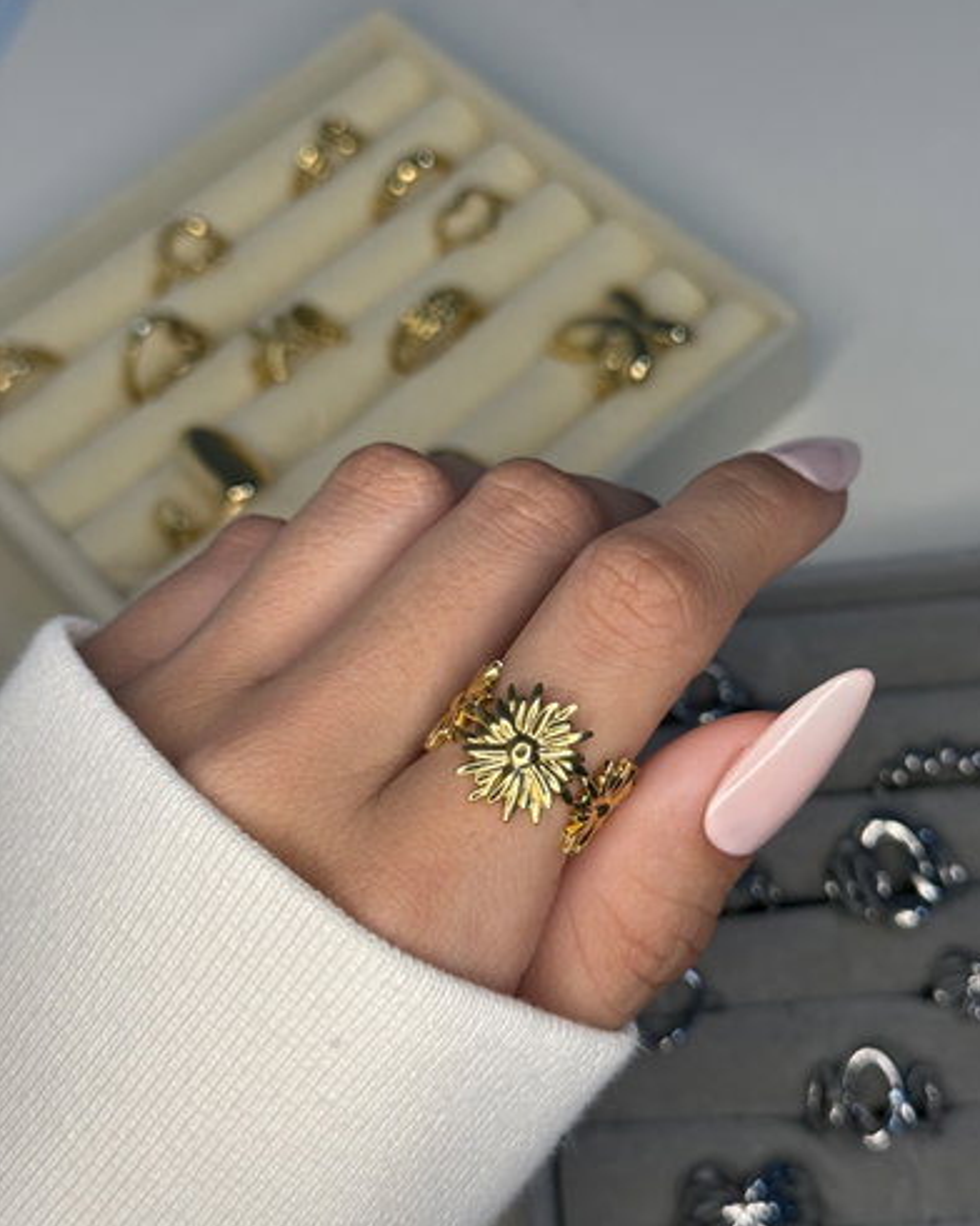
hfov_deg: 29.7
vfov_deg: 36.6
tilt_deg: -57.7
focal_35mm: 51
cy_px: 574
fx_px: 1849
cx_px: 498
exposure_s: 1/109
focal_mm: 6.76
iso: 80
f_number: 1.78
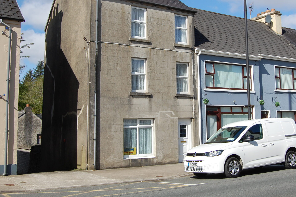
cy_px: 77
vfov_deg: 29.3
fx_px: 375
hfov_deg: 42.7
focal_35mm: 46
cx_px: 184
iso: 200
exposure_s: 1/400
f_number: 10
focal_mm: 23
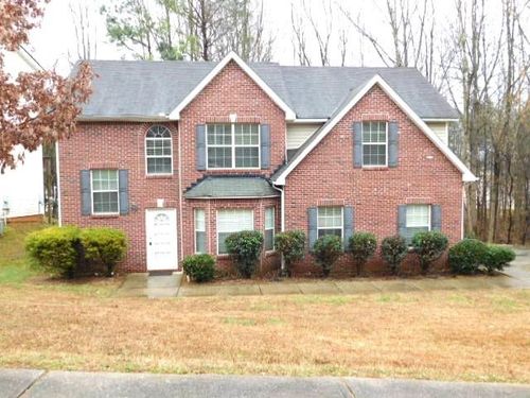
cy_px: 199
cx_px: 265
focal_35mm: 30
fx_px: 459
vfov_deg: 46.8
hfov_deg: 60.0
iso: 125
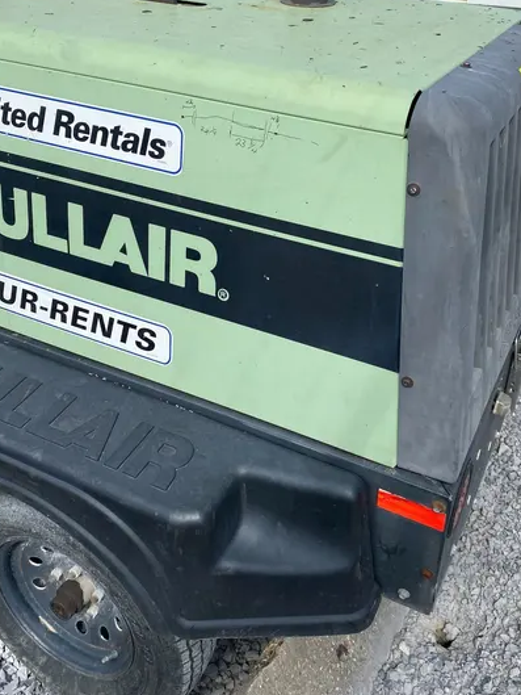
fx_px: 722
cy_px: 265
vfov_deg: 50.9
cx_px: 304
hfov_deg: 39.6
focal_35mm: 36
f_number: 1.8
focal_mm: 4.25
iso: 32
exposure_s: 1/2410
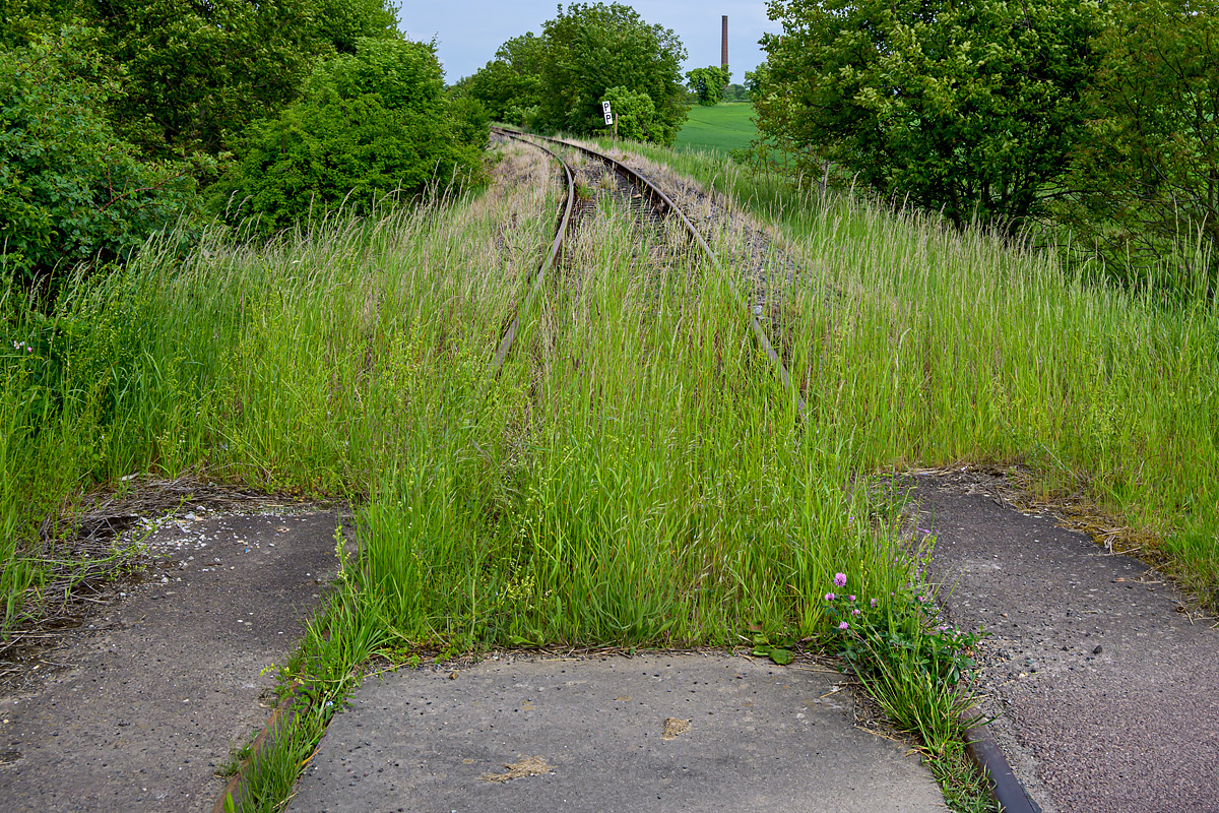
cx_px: 610
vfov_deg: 38.4
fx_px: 1168
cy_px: 406
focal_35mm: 34
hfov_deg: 55.1
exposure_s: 1/350
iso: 200
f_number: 8
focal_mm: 23
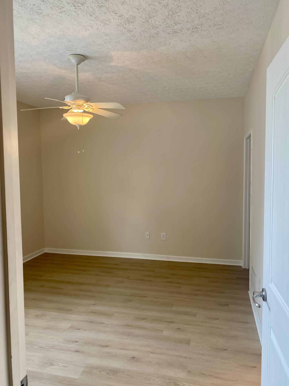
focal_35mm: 26
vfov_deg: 67.3
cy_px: 193
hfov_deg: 53.1
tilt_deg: -1.8
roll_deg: +0.0
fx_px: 289
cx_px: 144
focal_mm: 4.25
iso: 80
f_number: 1.8
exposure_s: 1/120
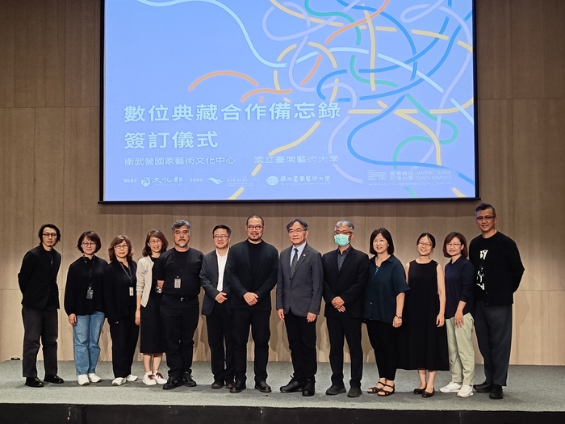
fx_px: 767
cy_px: 212
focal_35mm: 47
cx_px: 282
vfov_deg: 30.9
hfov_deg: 40.4
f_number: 1.7
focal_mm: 4.7
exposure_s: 1/60
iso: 500
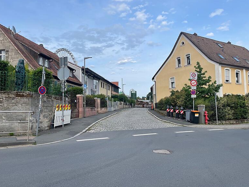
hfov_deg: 65.3
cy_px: 95
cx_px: 121
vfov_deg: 51.4
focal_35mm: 27
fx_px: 194
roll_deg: +1.0
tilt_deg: +4.1
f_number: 1.6
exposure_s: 1/1949
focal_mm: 4.2
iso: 32
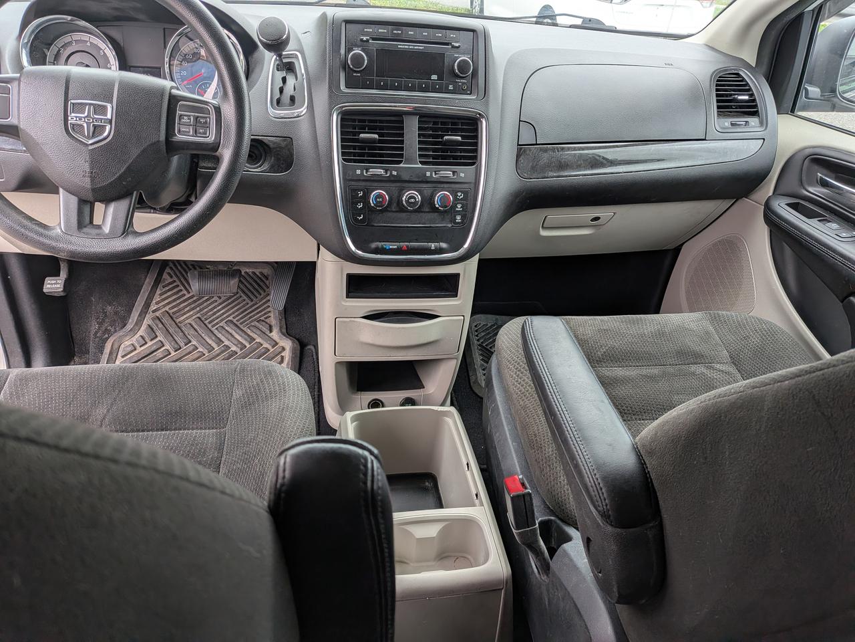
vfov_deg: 56.8
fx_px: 593
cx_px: 428
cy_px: 321
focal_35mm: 24
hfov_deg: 71.6
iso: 39
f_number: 1.7
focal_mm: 4.53
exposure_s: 1/100
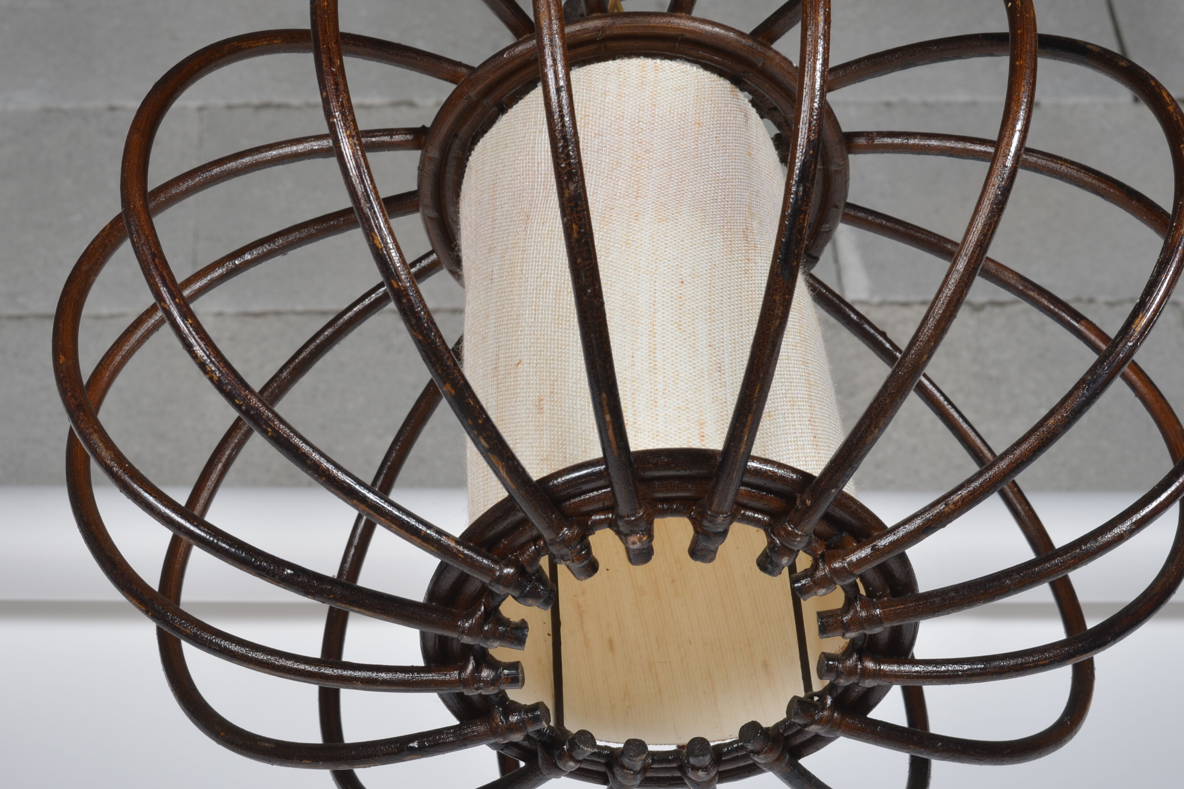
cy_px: 419
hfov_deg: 23.9
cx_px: 665
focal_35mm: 85
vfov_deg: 16.1
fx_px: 2795
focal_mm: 50
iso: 100
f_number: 11
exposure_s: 1/125
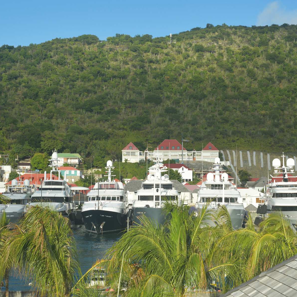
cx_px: 113
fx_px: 621
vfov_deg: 26.9
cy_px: 149
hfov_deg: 26.8
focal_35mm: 64
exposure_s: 1/500
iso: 160
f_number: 13
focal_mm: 50
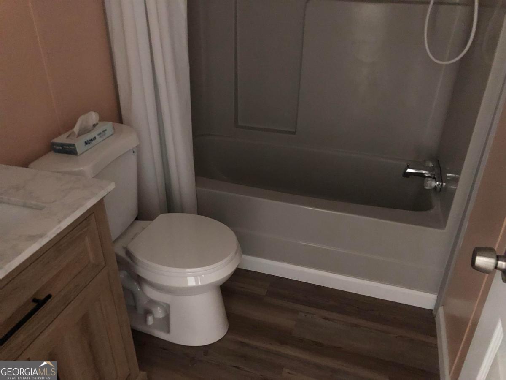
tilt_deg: -29.7
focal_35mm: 28
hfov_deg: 63.4
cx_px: 253
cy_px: 190
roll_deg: +0.6
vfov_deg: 49.7
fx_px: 409
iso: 320
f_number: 1.8
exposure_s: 1/4
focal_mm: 3.99
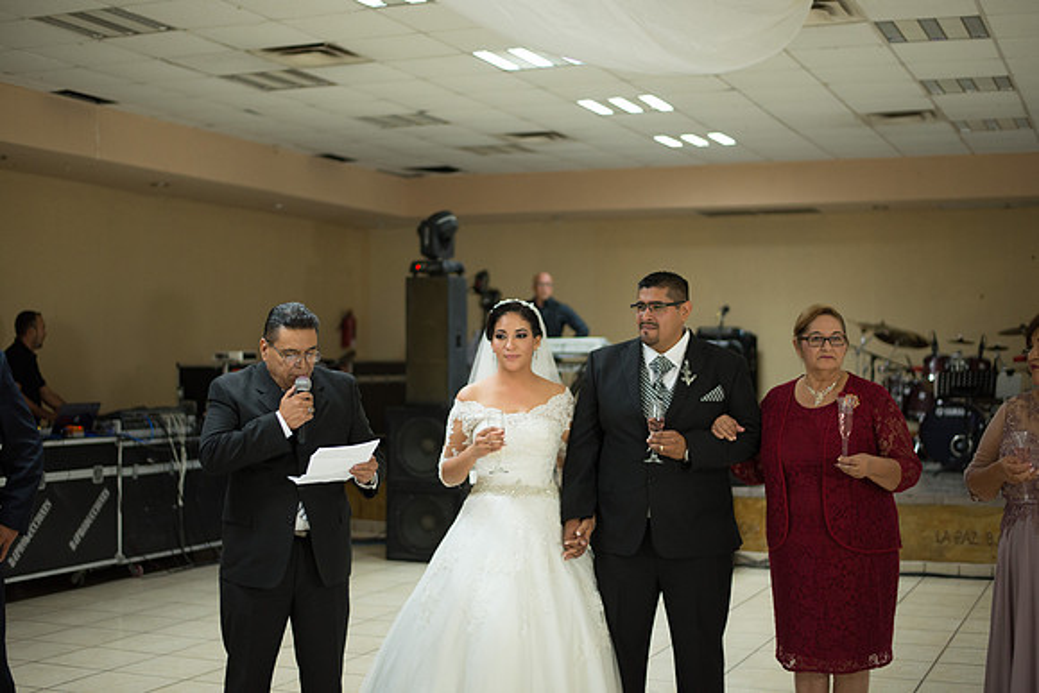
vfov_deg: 27.0
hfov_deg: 39.6
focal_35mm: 50
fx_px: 1443
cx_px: 520
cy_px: 346
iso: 1600
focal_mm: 50
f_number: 1.8
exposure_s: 1/160
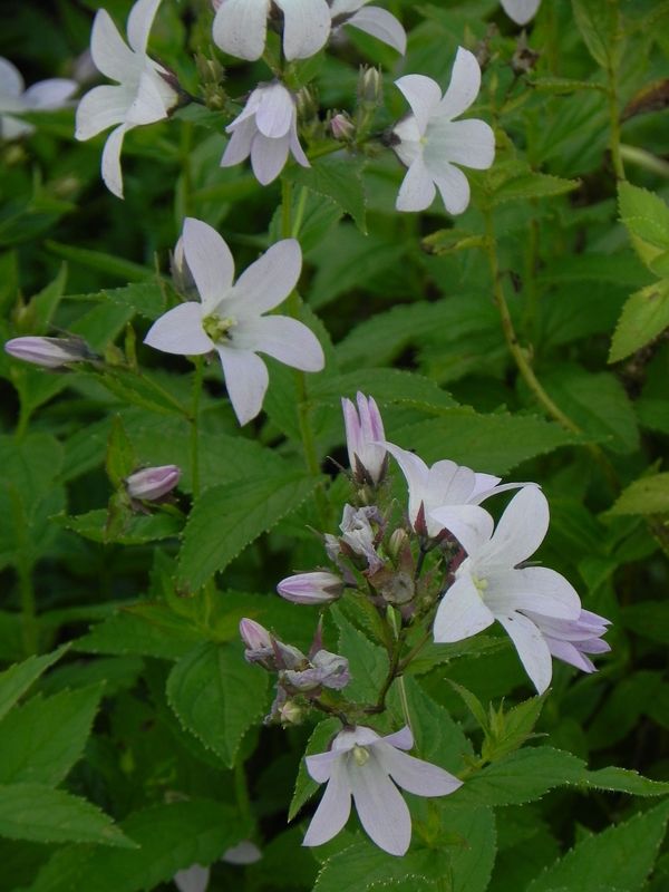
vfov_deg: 6.8
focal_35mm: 291
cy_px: 446
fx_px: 7499
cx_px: 334
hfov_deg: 5.1
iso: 160
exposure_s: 1/100
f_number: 5
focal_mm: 51.8
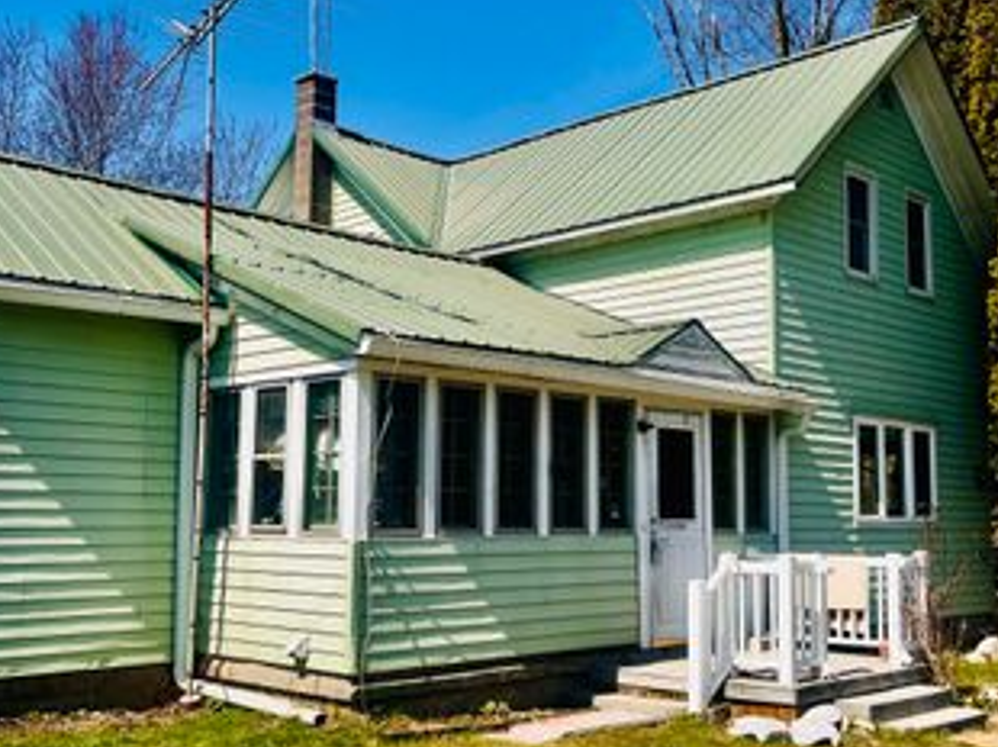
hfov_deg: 44.8
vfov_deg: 34.3
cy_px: 382
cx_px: 473
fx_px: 1210
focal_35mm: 42
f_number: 1.5
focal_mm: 5.7
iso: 50
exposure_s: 1/11364
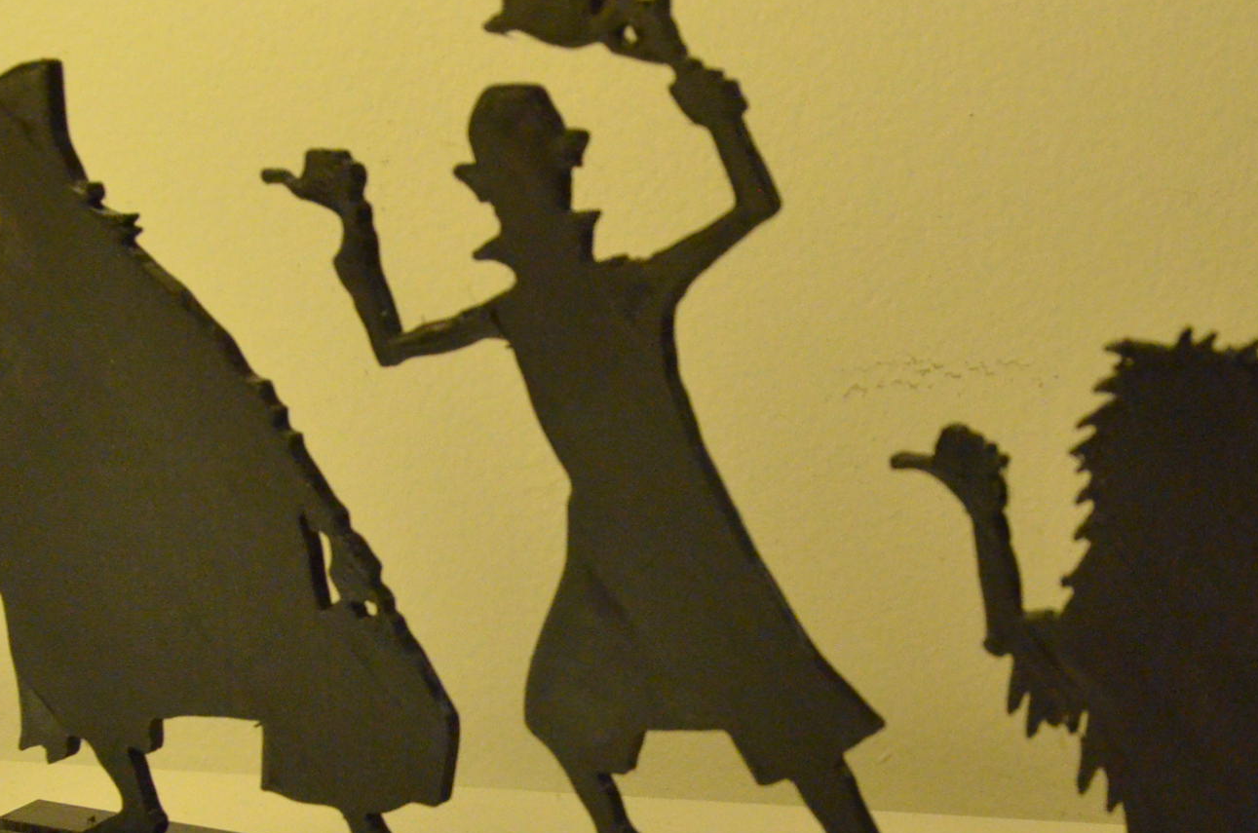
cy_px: 636
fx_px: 2197
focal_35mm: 63
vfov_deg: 21.3
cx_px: 795
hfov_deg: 31.8
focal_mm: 22
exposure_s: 1/125
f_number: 8
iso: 6400
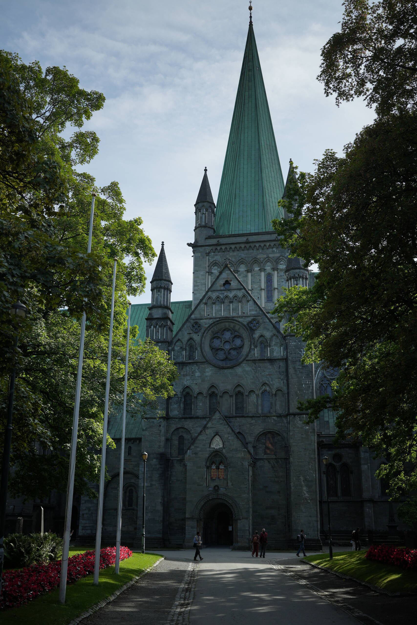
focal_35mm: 35
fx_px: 608
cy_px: 312
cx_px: 208
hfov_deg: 37.9
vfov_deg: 54.4
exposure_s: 1/640
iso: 100
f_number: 4
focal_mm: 35
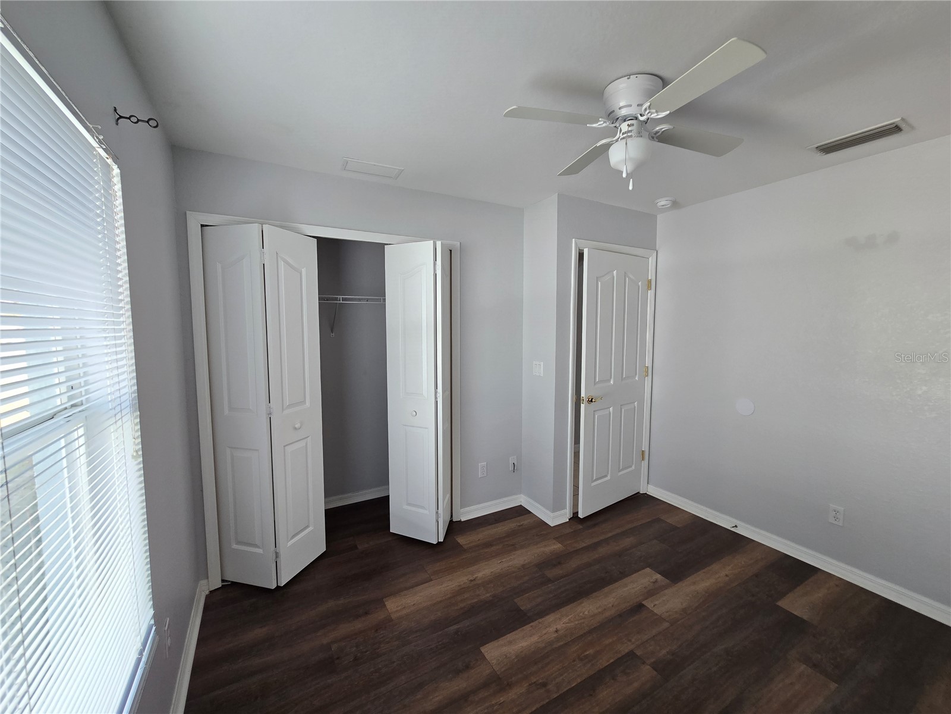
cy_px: 357
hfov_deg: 106.2
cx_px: 476
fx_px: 357
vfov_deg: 89.9
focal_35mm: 13
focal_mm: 2.2
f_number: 2.2
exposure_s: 1/100
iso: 125
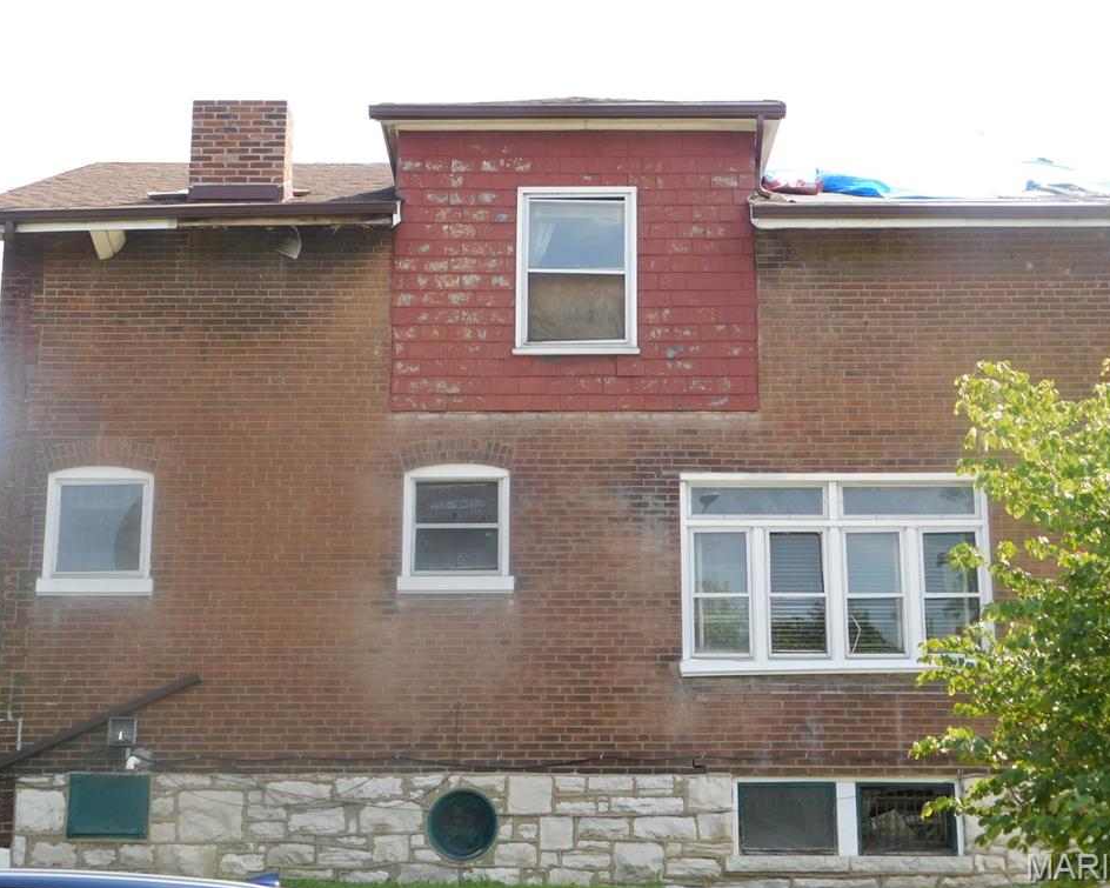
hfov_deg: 34.7
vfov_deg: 28.1
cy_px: 440
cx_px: 542
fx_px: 1774
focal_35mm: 54
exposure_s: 1/320
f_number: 3.8
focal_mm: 9
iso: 125
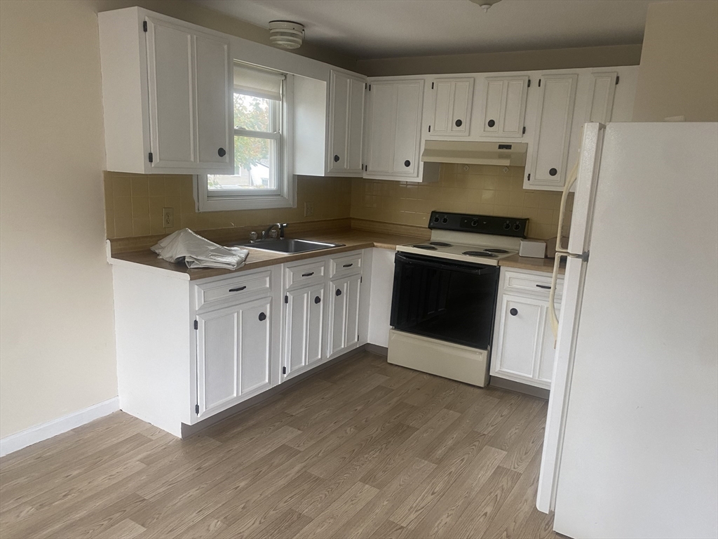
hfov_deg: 67.3
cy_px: 270
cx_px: 359
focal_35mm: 26
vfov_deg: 53.1
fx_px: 539
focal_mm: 4.25
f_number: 1.8
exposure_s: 1/68
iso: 125
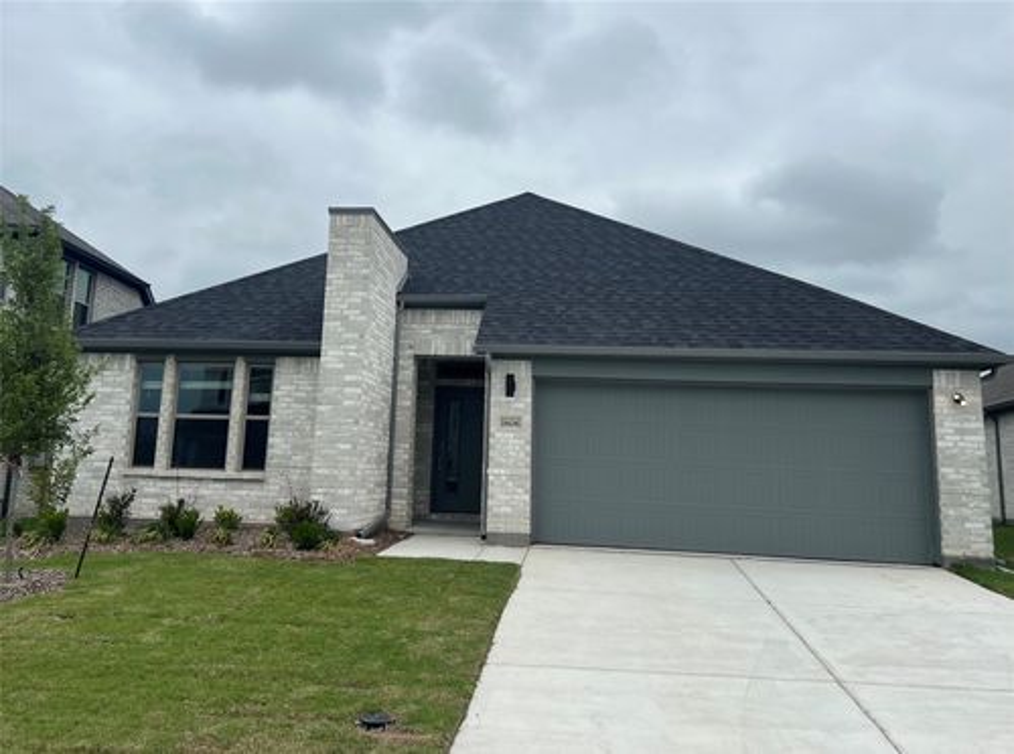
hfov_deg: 67.5
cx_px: 507
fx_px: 759
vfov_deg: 52.8
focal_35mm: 26
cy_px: 377
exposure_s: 1/4274
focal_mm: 5.7
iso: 50
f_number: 1.5
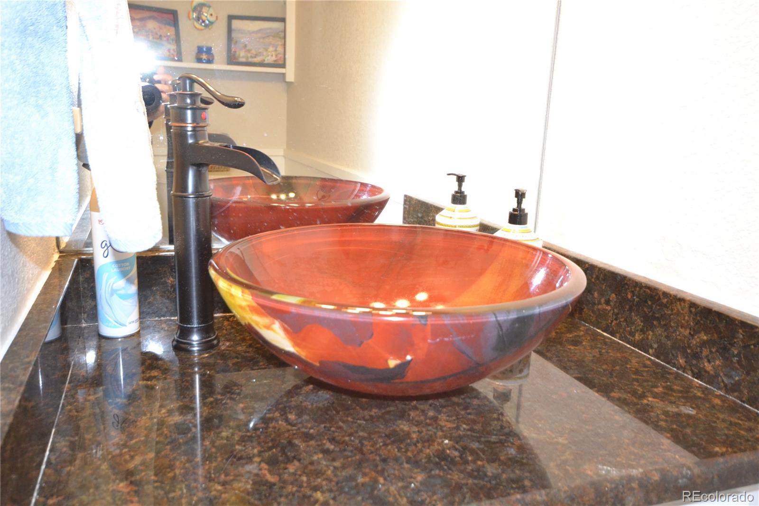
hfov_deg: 61.9
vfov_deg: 43.6
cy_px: 253
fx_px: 632
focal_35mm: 30
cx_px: 380
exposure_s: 1/60
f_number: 5.6
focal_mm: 20
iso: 2000
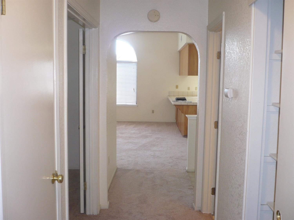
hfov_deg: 50.2
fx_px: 314
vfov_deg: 38.6
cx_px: 147
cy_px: 110
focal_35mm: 37
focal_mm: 5.8
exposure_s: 1/30
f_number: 2.8
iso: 125
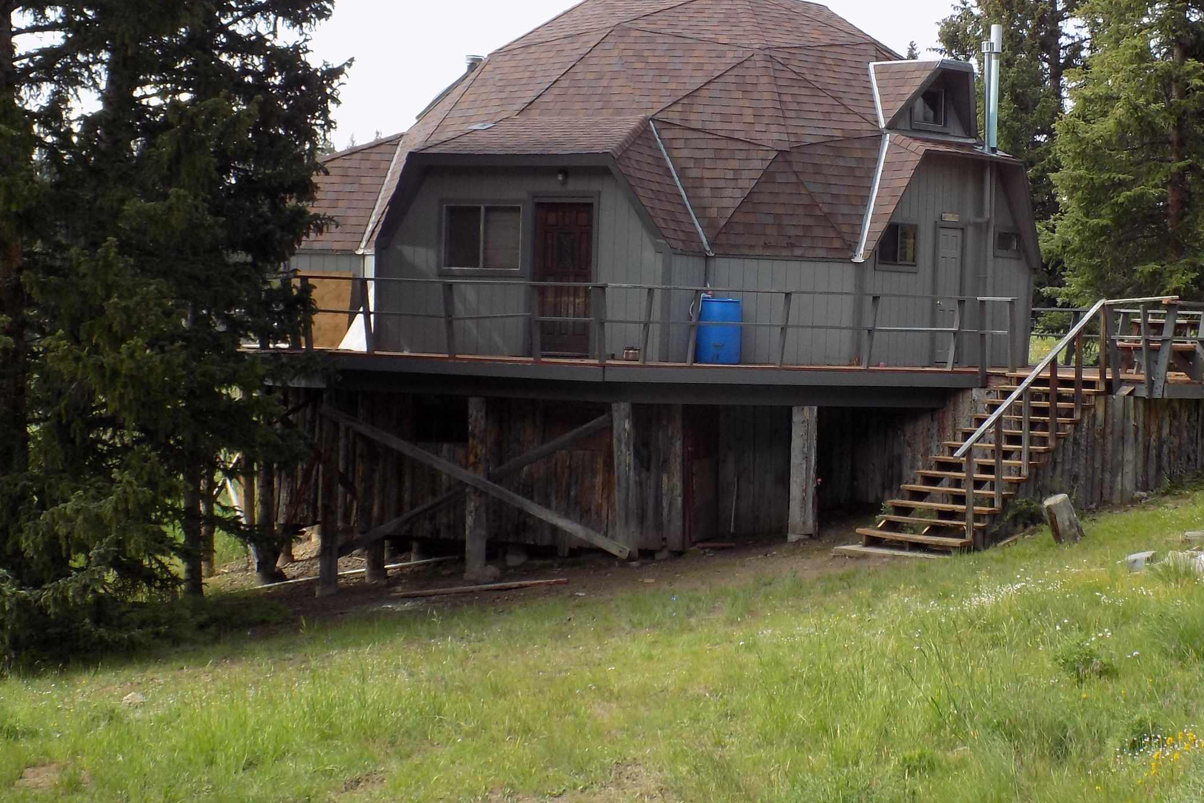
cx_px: 726
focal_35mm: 64
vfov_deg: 21.2
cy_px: 343
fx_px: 2140
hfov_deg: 31.3
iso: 80
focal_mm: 7.3
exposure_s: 1/250
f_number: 3.6
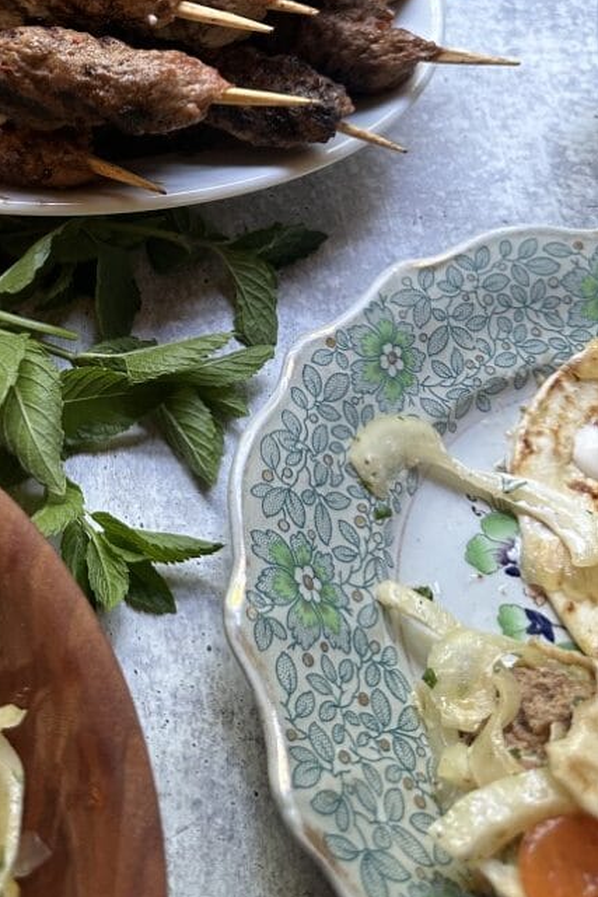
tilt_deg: -54.4
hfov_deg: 32.7
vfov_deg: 47.5
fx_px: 971
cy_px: 214
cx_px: 76
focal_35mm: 39
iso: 320
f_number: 1.78
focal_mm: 6.86
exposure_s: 1/60
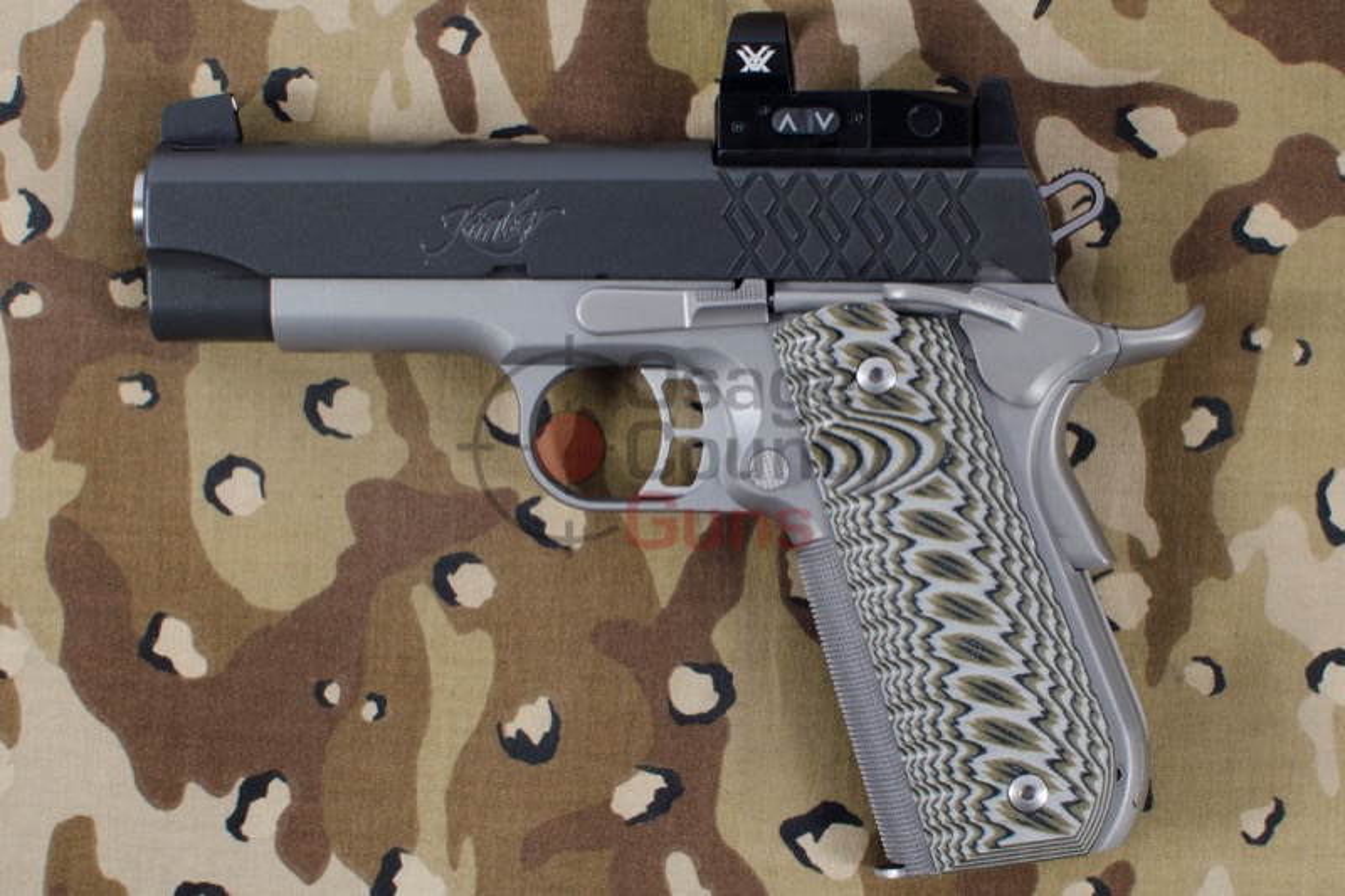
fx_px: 1961
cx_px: 672
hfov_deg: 37.9
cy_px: 448
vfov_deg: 25.7
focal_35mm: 52
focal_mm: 35
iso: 200
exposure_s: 1/200
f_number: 9
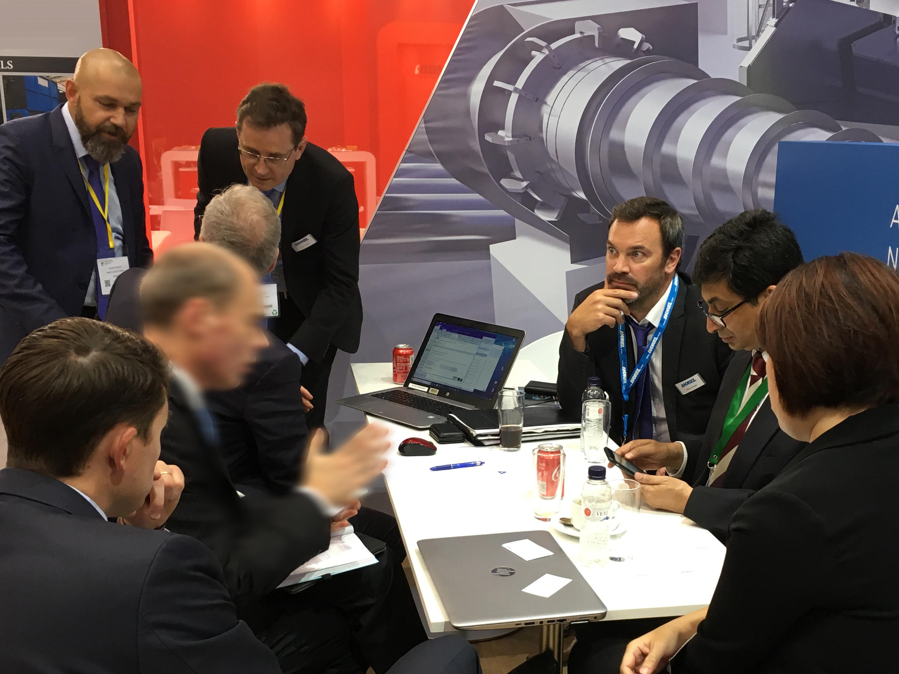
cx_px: 510
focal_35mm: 43
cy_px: 420
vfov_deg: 33.4
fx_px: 1117
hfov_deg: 43.8
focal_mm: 4.15
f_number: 2.2
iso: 50
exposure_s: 1/33
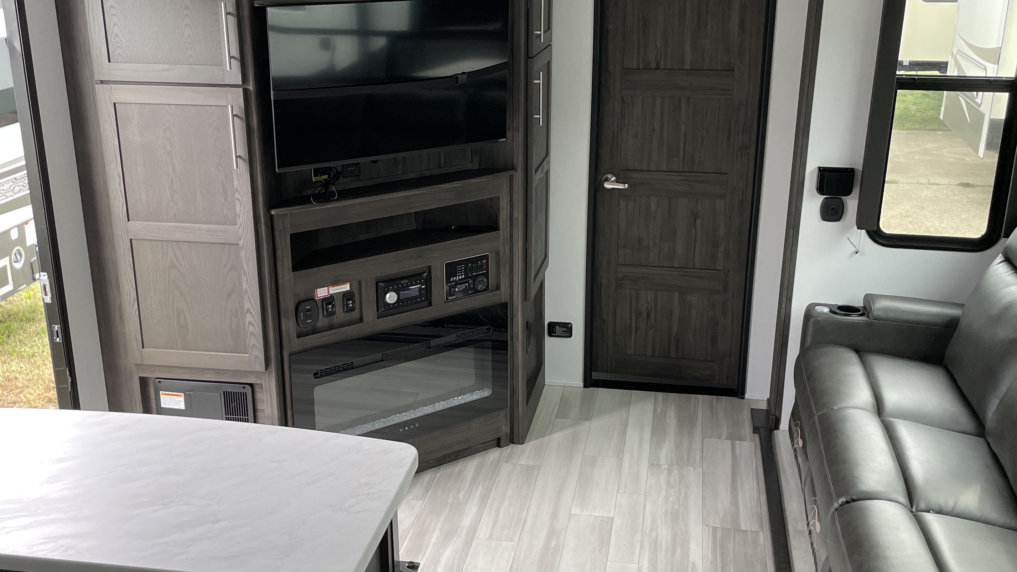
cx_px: 500
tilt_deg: -17.6
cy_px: 299
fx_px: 1079
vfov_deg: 29.7
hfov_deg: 50.5
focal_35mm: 40
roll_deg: +1.0
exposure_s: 1/121
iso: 100
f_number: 1.6
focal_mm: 4.2
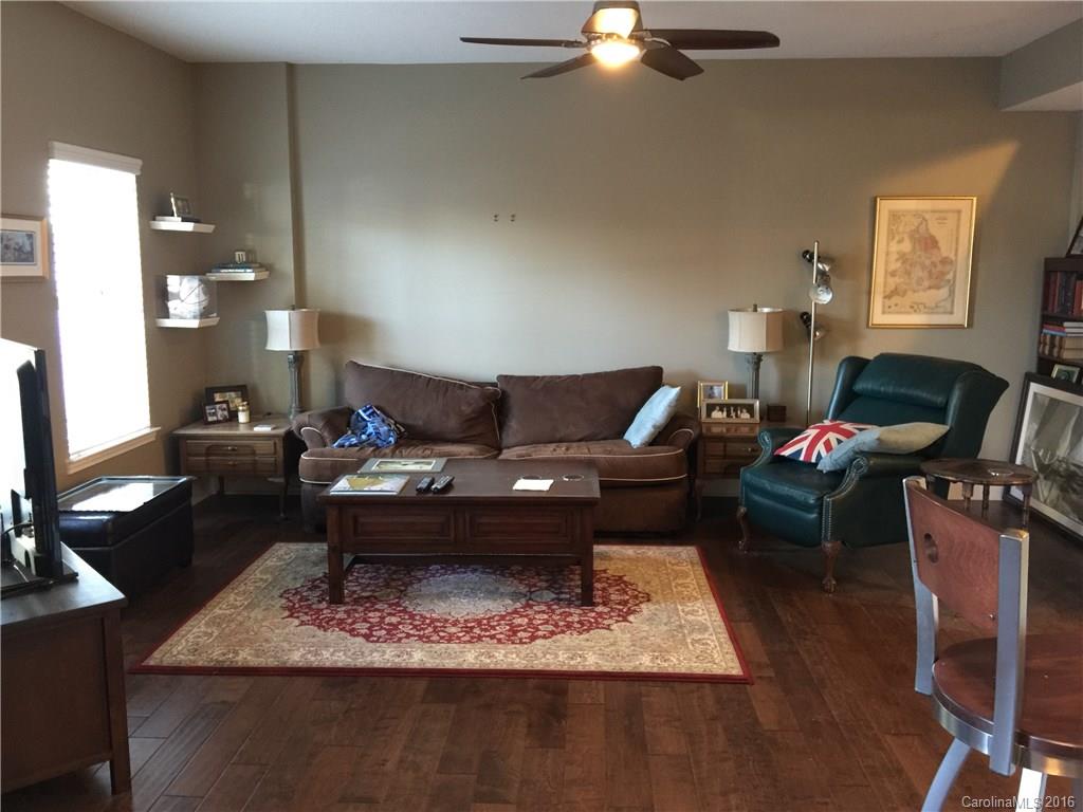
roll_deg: -1.3
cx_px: 542
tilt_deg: -8.5
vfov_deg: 48.2
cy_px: 406
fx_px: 907
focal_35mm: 29
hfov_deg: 61.7
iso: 100
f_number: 2.2
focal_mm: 4.15
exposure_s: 1/4
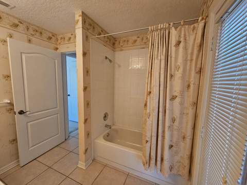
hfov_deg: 106.2
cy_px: 92
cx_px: 124
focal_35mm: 13
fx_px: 93
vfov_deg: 89.8
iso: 320
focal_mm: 2.2
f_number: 2.2
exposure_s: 1/60
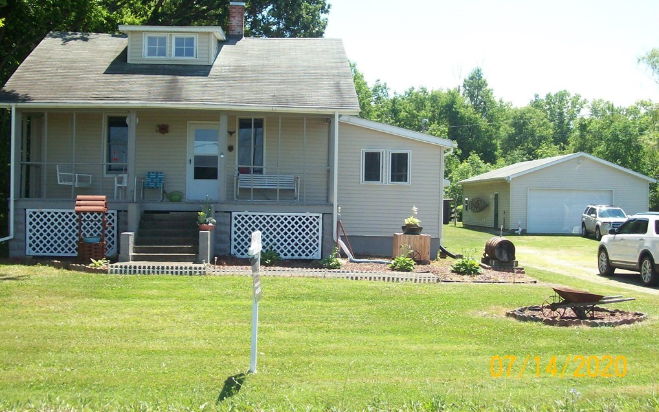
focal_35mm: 48
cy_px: 179
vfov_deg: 26.8
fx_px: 862
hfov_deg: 41.8
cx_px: 330
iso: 80
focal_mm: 7.6
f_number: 3
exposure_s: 1/557
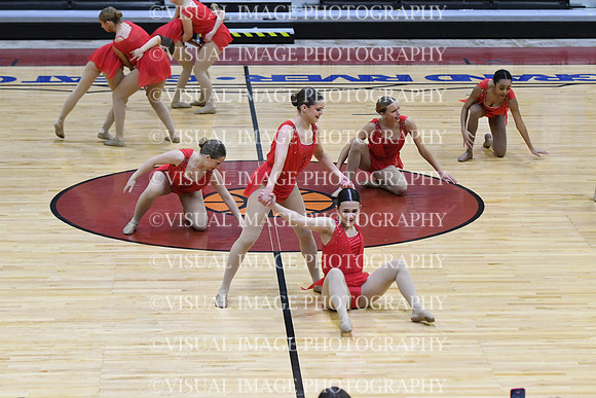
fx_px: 2235
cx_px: 298
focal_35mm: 135
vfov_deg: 10.2
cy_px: 199
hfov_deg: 15.2
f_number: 3.5
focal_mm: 90
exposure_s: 1/400
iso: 4000
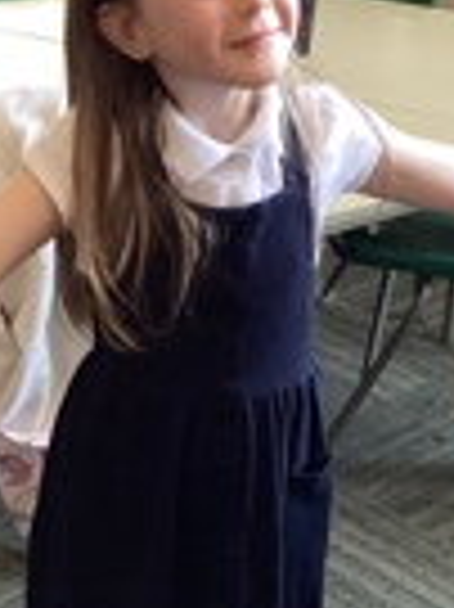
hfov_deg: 16.0
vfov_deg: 20.9
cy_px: 531
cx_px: 243
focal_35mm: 92
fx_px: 1611
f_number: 2.4
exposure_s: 1/50
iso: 200
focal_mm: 3.3
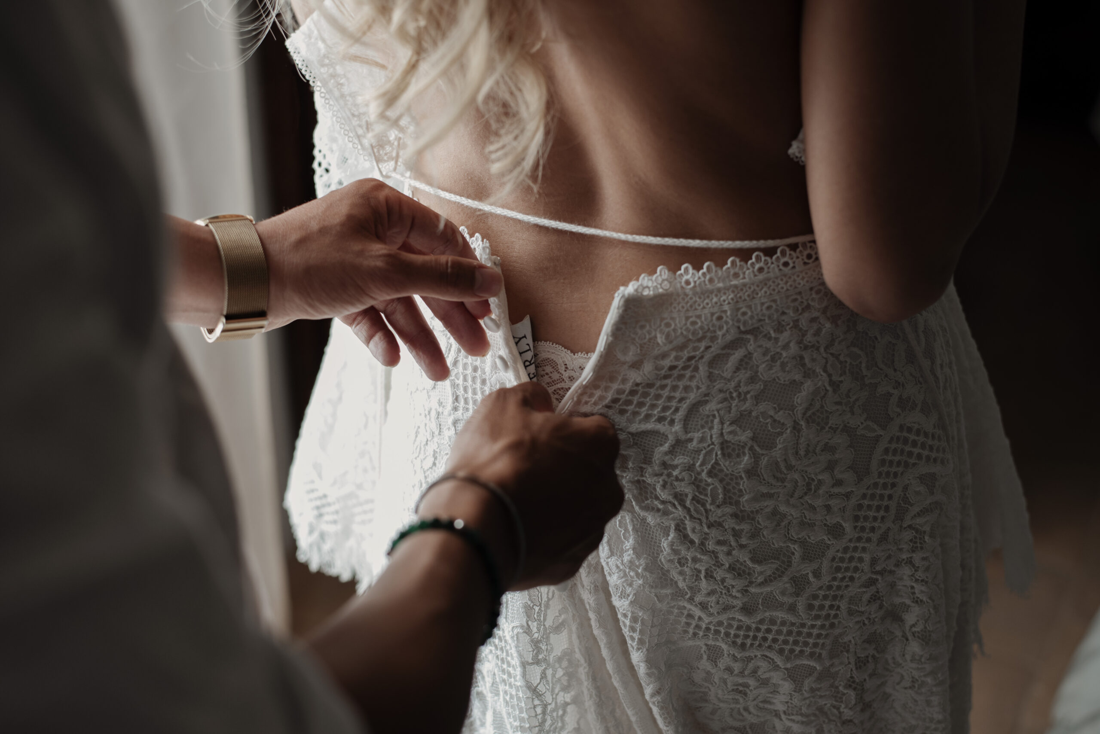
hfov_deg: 39.6
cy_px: 367
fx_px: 1528
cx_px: 550
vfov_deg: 27.0
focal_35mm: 50
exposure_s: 1/200
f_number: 2.8
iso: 400
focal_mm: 50
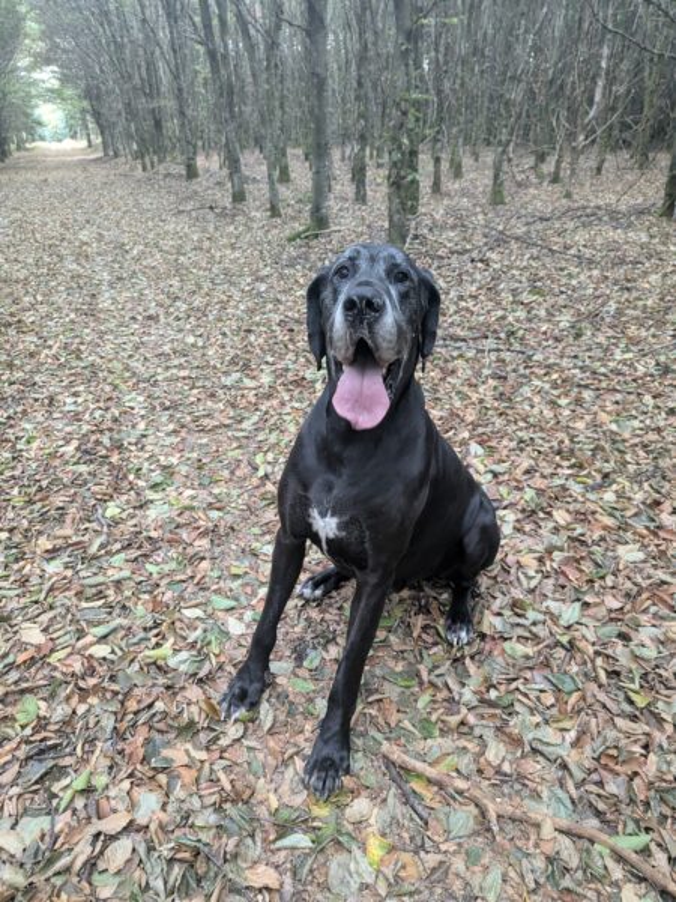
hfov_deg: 56.8
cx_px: 338
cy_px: 451
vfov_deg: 71.6
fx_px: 625
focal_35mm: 24
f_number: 1.85
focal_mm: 6.81
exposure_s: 1/63.2
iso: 2512
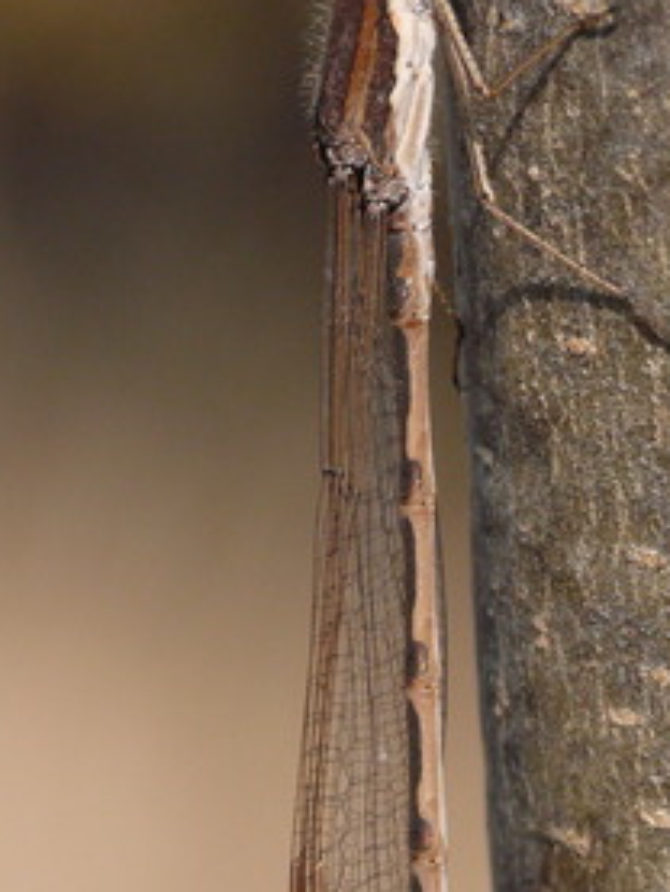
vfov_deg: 6.0
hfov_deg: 4.5
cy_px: 560
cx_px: 512
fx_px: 8458
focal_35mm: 328
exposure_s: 1/500
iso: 200
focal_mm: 30
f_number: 6.3
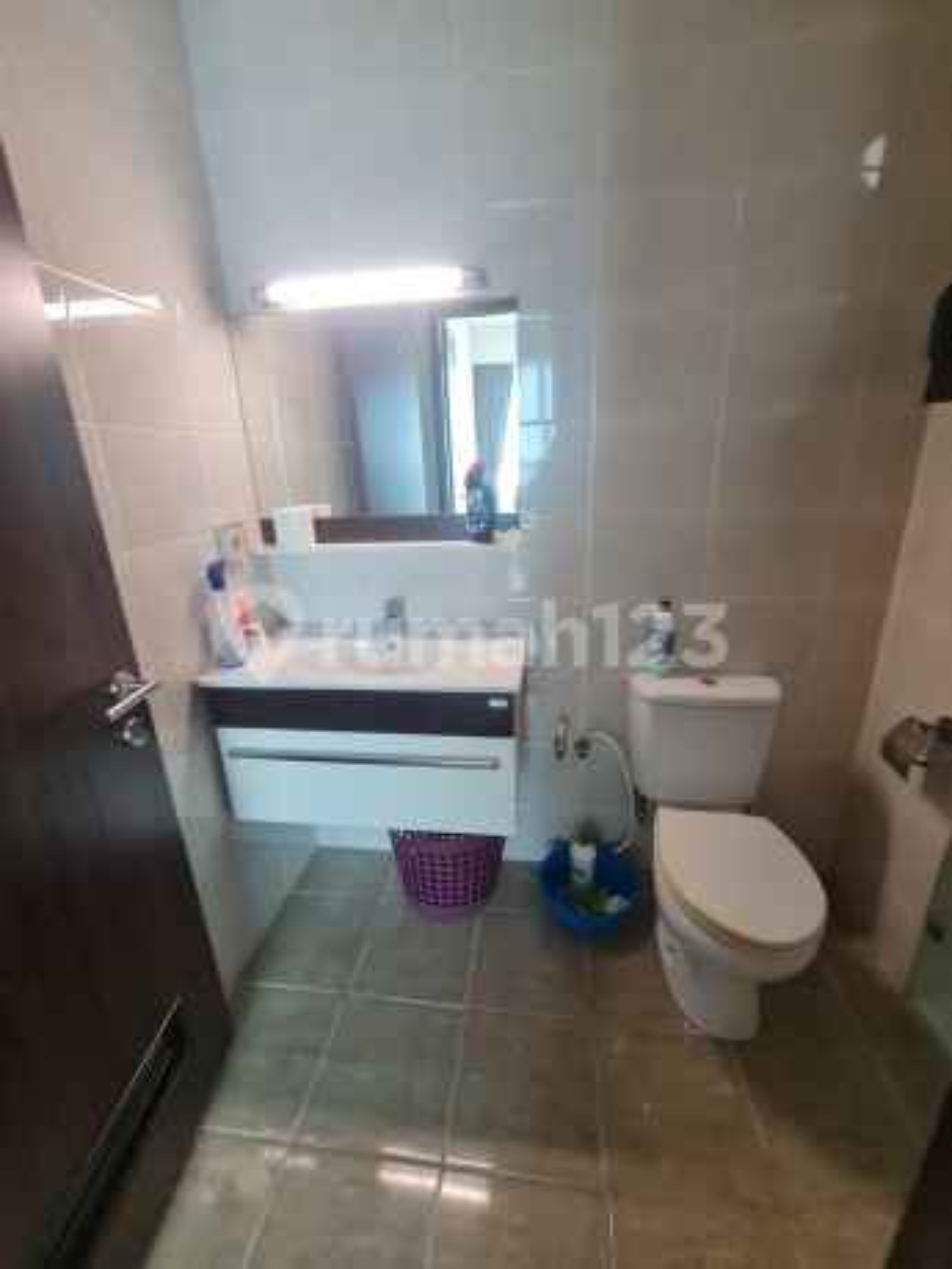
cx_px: 476
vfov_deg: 106.2
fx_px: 477
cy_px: 634
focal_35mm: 13
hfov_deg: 89.9
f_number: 2.2
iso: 320
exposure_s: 1/50
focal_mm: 2.2
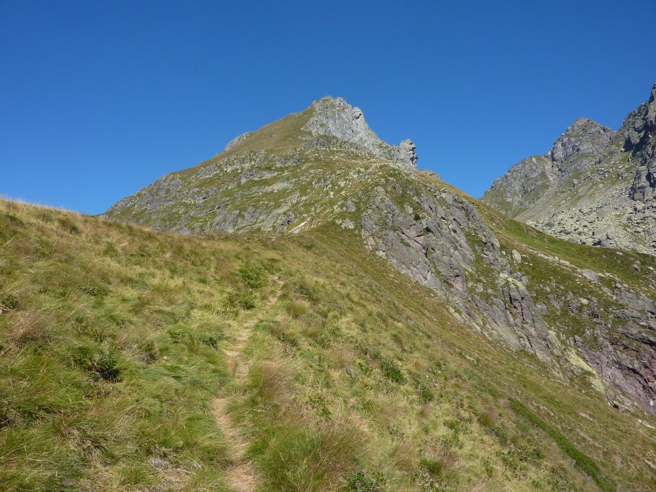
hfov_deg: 69.4
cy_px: 246
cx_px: 328
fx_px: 474
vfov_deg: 54.9
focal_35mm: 25
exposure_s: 1/400
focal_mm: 4.1
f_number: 4.5
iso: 80
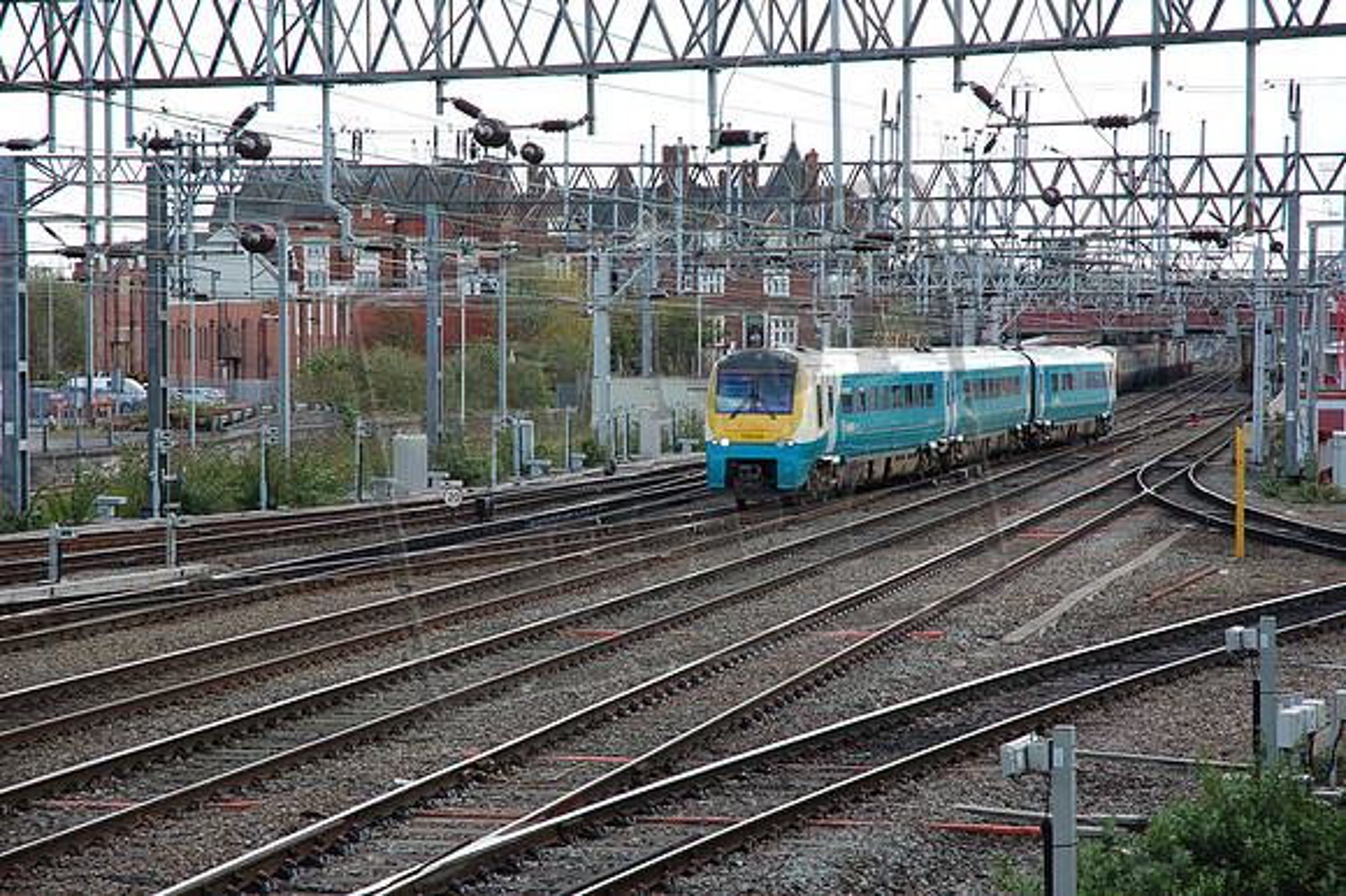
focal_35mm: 105
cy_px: 448
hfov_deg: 19.5
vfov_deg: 13.0
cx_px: 673
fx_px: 3923
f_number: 5.6
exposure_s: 1/500
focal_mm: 70
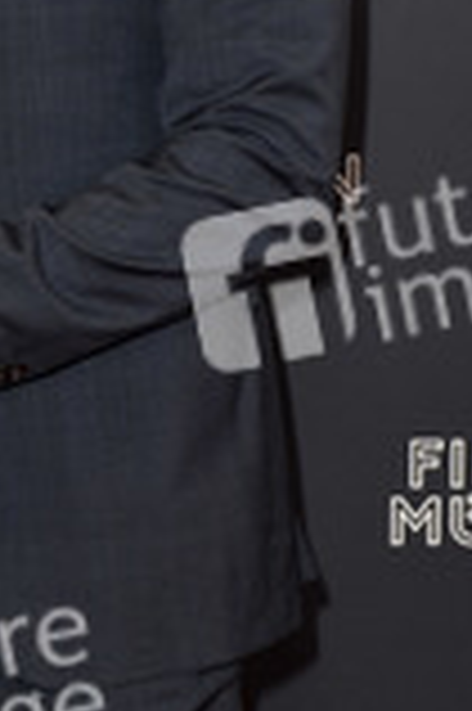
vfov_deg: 12.8
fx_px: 3134
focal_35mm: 159
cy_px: 40
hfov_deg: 8.6
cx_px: 4
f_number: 6.3
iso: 400
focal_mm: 42
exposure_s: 1/100
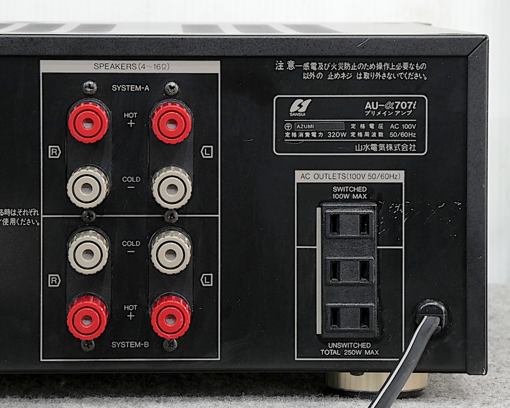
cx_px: 202
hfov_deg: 11.3
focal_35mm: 171
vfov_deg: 9.0
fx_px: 2581
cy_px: 182
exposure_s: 1/8
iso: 200
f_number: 5.4
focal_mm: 25.6
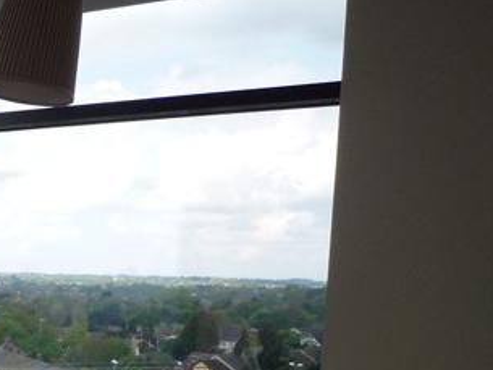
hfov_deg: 19.1
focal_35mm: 84
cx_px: -331
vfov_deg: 17.0
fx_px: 1197
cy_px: 407
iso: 100
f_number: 2.8
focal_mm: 4.4
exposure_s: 1/500
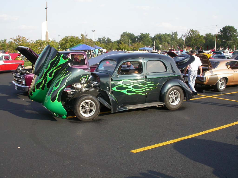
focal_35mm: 38
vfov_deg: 37.7
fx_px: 261
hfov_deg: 49.0
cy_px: 89
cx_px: 119
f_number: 6
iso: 100
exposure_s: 1/196
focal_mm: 7.85
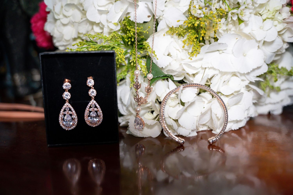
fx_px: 264
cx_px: 146
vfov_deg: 40.5
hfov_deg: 58.0
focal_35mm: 32
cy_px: 98
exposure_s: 1/250
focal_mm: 32.5
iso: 1250
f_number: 2.8
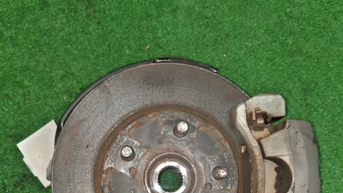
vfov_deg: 29.8
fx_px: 336
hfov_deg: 54.0
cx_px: 171
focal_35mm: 37
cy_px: 194
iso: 368
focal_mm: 4.6
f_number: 2
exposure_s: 1/50
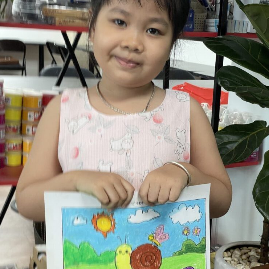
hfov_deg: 27.7
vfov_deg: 27.7
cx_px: 134
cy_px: 143
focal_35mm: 62
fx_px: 545
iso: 125
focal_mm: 6
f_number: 2
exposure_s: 1/100
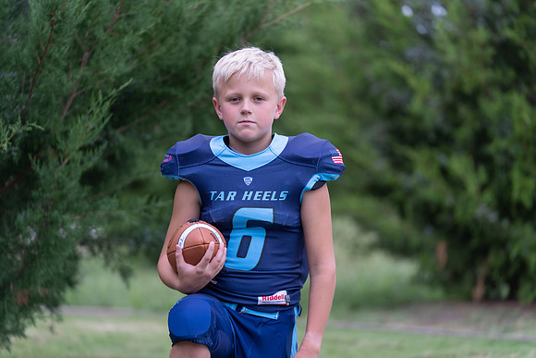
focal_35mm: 135
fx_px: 2010
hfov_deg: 15.2
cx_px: 268
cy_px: 179
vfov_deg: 10.2
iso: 640
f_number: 2.8
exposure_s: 1/320
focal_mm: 135
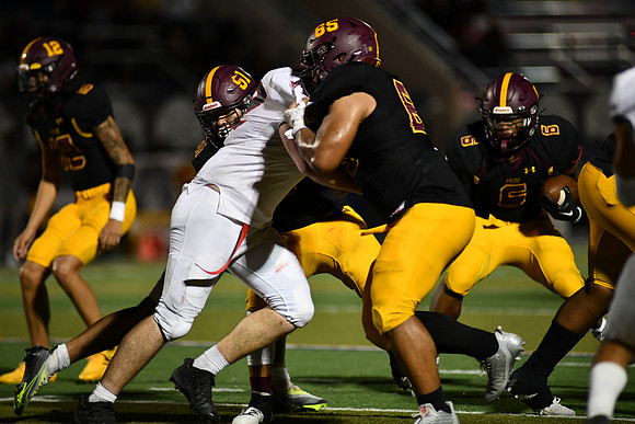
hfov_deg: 6.9
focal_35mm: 300
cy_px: 212
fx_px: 5293
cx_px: 318
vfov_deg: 4.6
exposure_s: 1/1000
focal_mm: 300
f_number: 2.8
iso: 2200
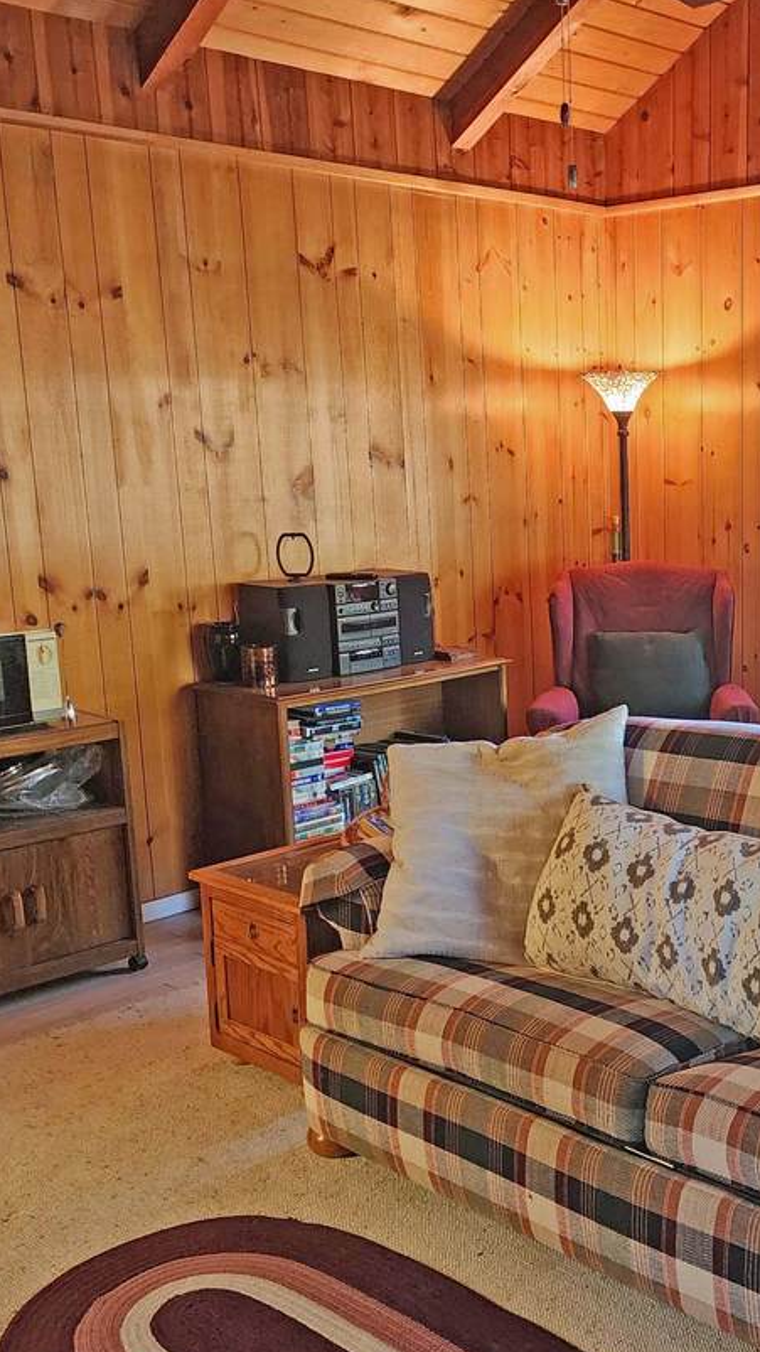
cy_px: 722
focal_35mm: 40
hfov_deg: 28.3
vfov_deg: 50.4
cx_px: 711
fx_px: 1433
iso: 640
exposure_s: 1/120
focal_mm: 6.4
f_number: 1.8
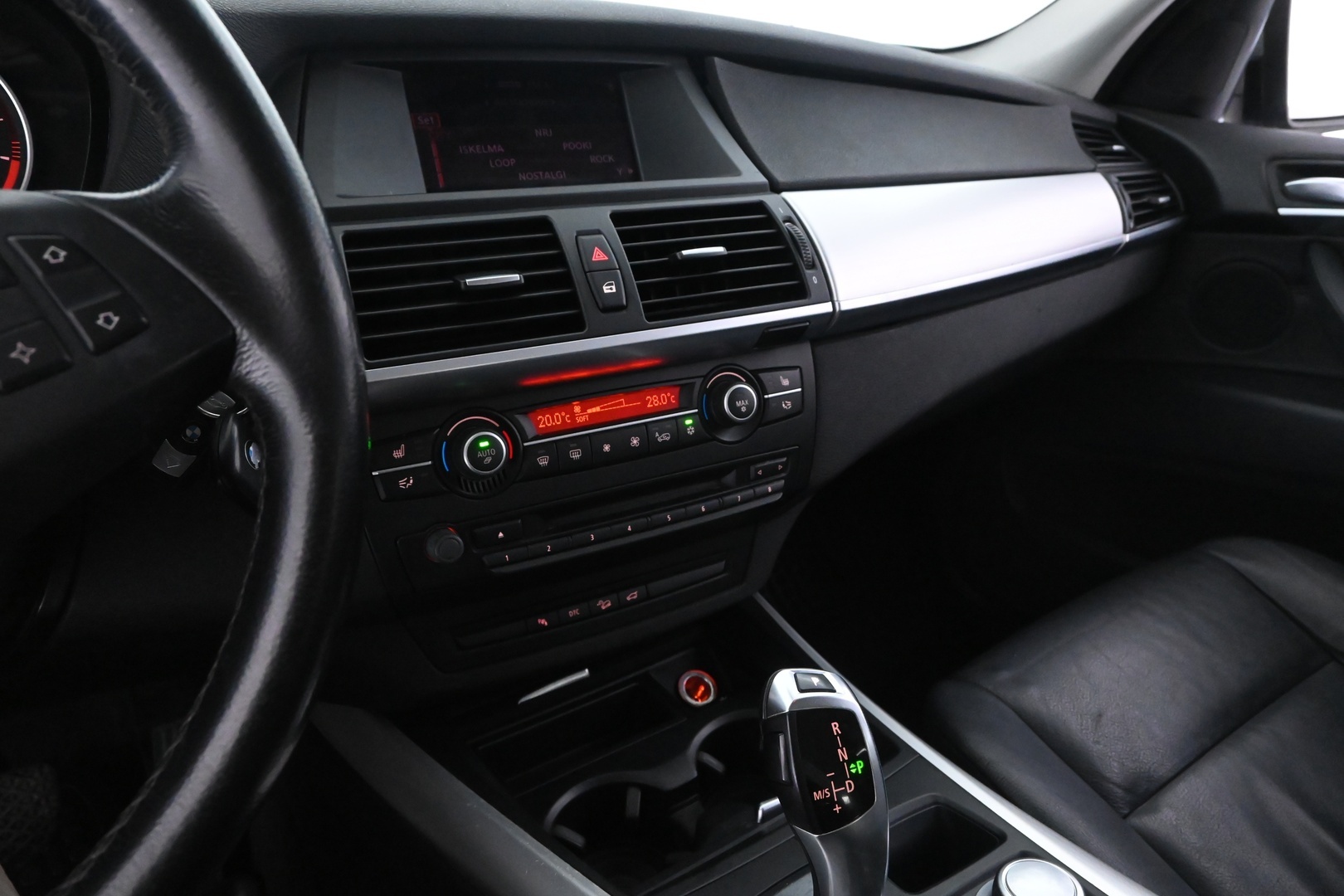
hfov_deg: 73.7
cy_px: 448
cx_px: 672
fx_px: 896
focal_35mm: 24
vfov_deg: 53.1
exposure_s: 1/25
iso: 6400
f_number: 5.6
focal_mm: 16
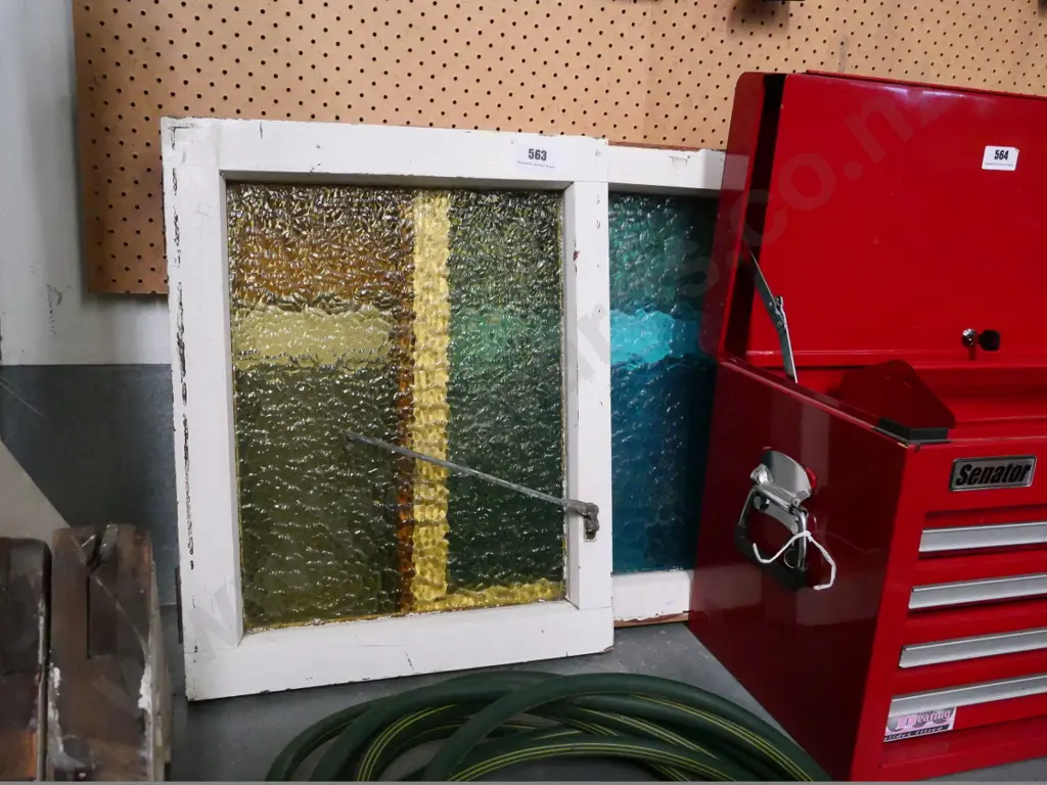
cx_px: 524
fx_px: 907
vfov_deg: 46.8
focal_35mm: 30
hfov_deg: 60.0
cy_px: 392
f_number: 5.6
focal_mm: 15
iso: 6400
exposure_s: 1/400
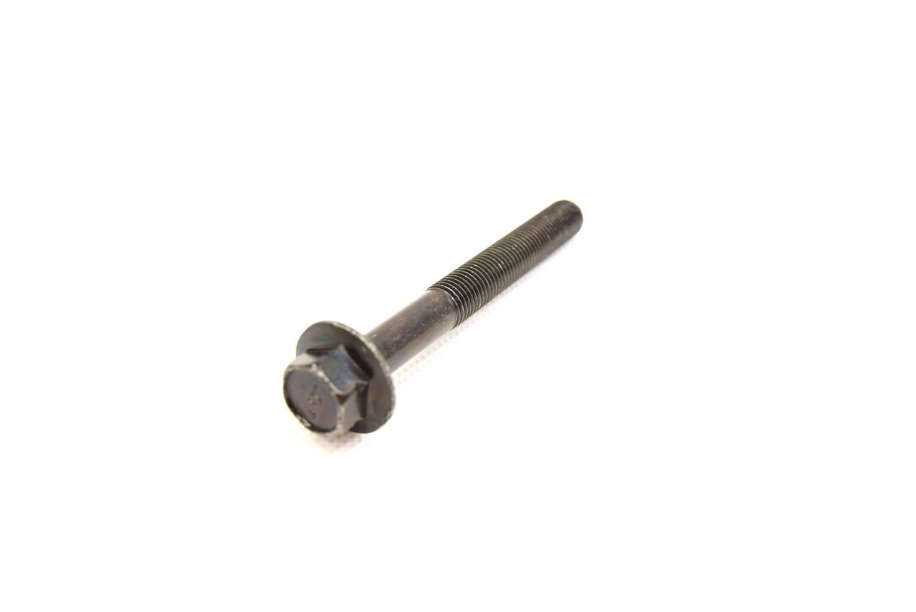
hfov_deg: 47.9
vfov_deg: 33.1
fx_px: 1031
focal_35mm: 40
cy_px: 306
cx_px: 458
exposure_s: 1/125
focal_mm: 27
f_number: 5.6
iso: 400
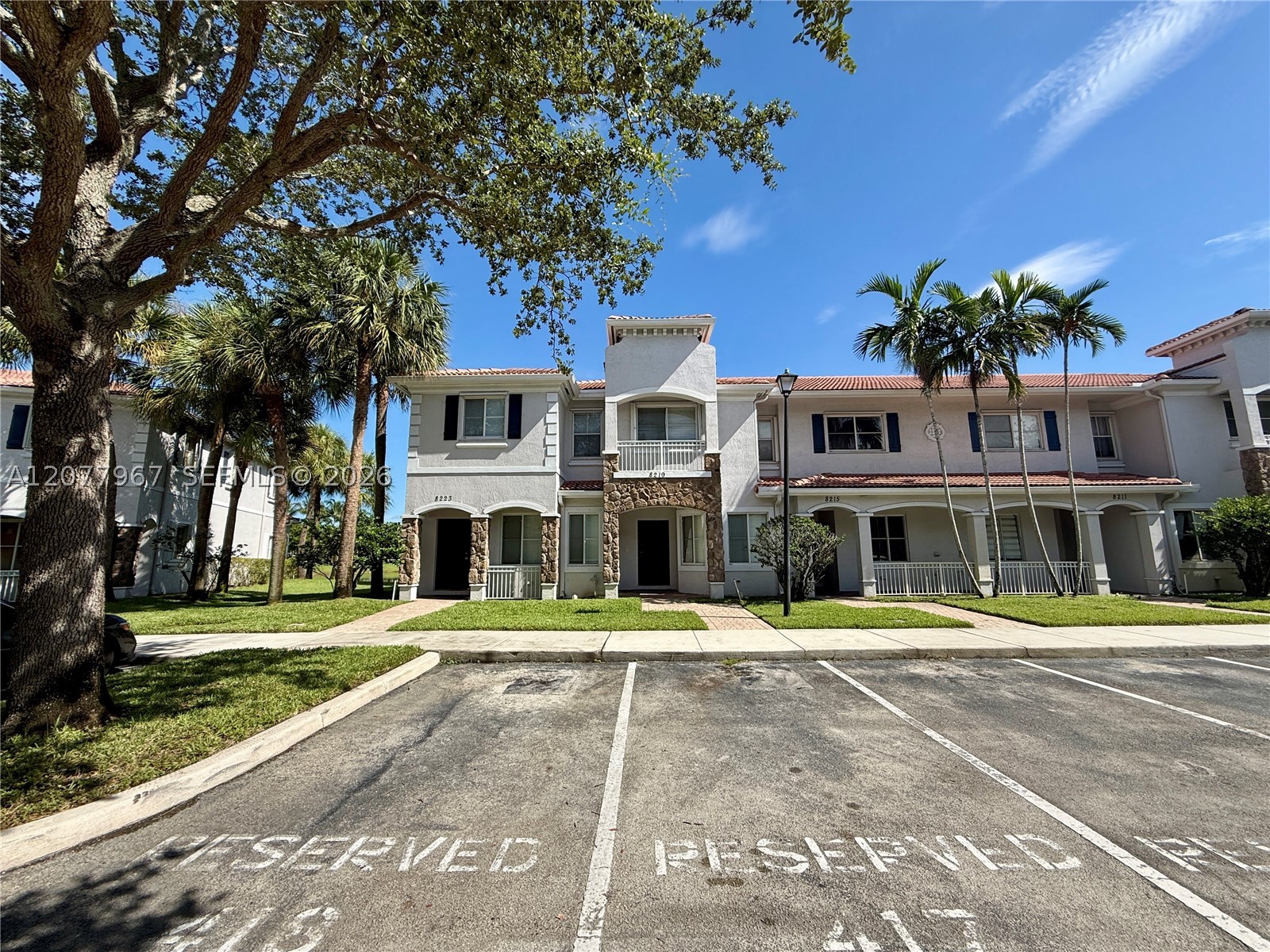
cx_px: 635
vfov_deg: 85.7
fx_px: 514
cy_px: 476
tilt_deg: +9.7
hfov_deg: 102.1
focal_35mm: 14
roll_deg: +0.8
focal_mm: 2.22
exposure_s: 1/1656
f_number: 2.2
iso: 50
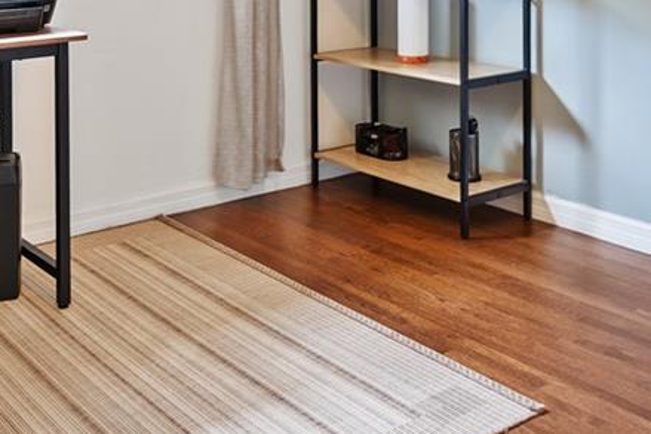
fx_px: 923
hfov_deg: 38.6
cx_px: 236
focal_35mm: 51
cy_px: -87
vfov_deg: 24.1
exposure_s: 1/13
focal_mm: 14
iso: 280
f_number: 2.8
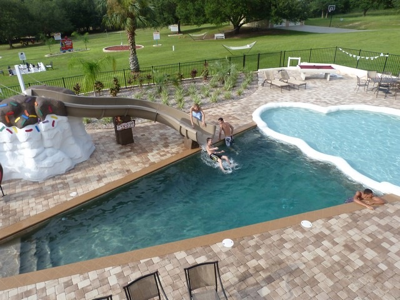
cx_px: 200
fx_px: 289
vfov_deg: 54.9
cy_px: 150
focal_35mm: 25
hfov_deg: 69.4
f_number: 4.5
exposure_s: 1/250
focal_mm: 4.5
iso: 80
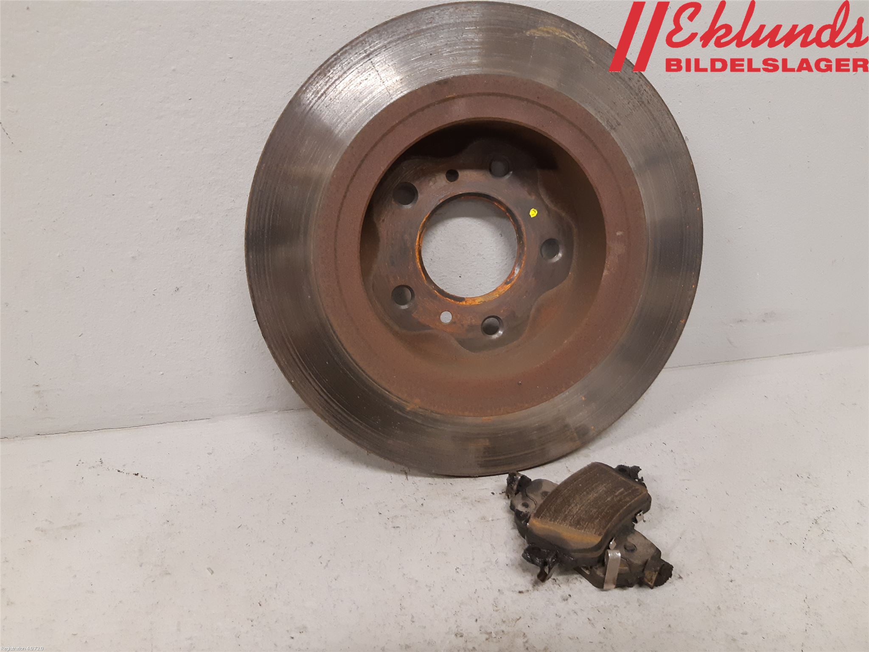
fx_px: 653
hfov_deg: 67.3
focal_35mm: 26
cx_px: 434
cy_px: 326
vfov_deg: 53.1
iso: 250
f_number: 1.7
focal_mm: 3.93
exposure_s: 1/50
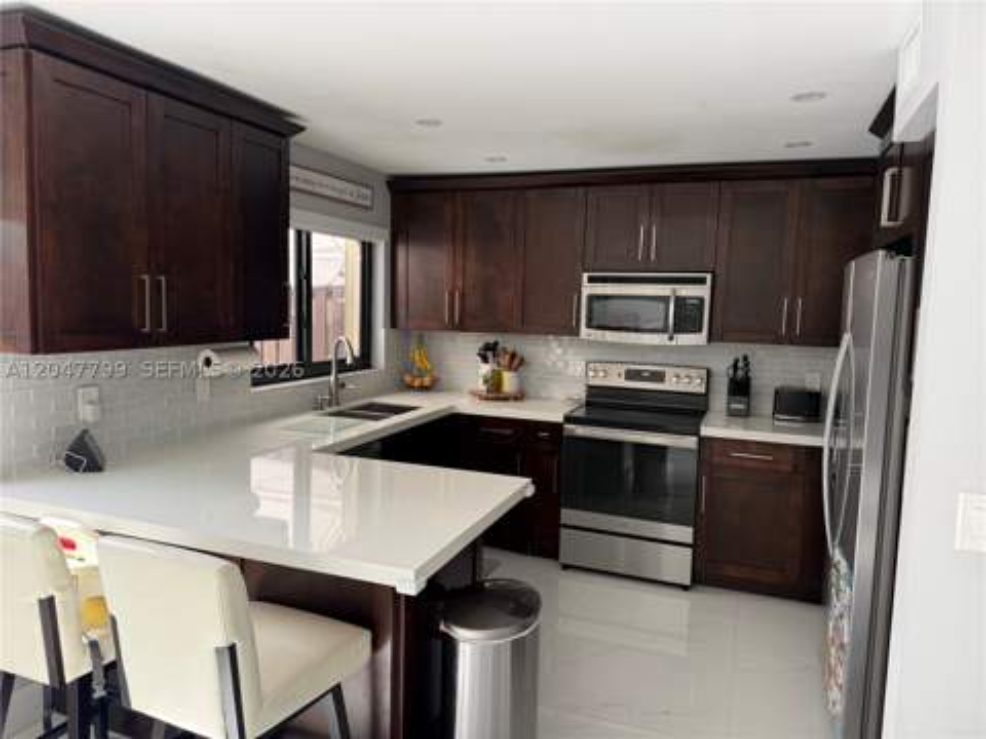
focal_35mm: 24
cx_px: 493
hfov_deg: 71.6
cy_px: 370
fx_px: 684
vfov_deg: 56.8
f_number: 1.78
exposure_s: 1/121
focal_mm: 6.76
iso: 100
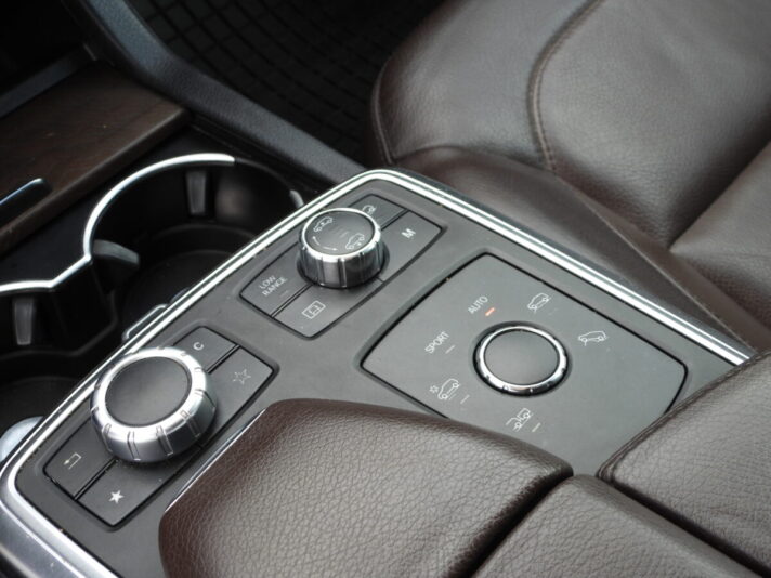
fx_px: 1047
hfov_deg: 40.4
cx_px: 386
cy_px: 289
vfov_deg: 30.9
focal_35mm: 47
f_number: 3.2
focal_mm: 8.5
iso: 100
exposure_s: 1/80
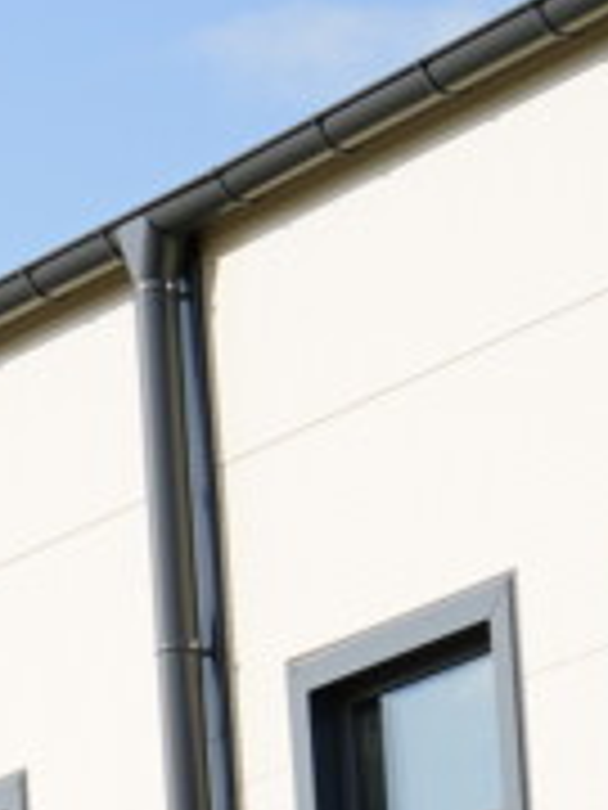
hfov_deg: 4.8
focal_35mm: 295
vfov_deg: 6.5
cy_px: 1634
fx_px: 6909
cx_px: -1108
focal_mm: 46
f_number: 5
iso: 100
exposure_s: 1/500
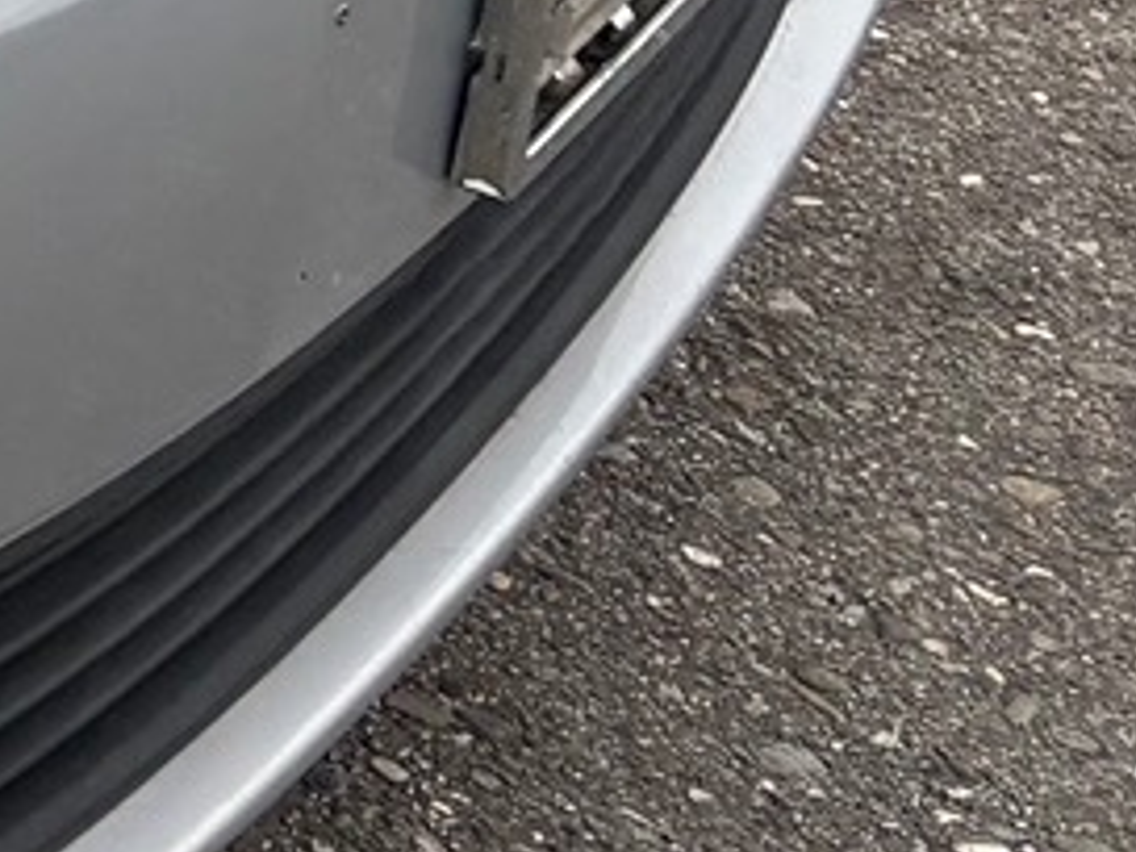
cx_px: -2777
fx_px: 6334
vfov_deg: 7.2
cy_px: -1165
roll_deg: -0.8
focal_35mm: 193
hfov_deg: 8.0
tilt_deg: -20.8
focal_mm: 5.96
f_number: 1.6
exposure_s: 1/747
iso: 50
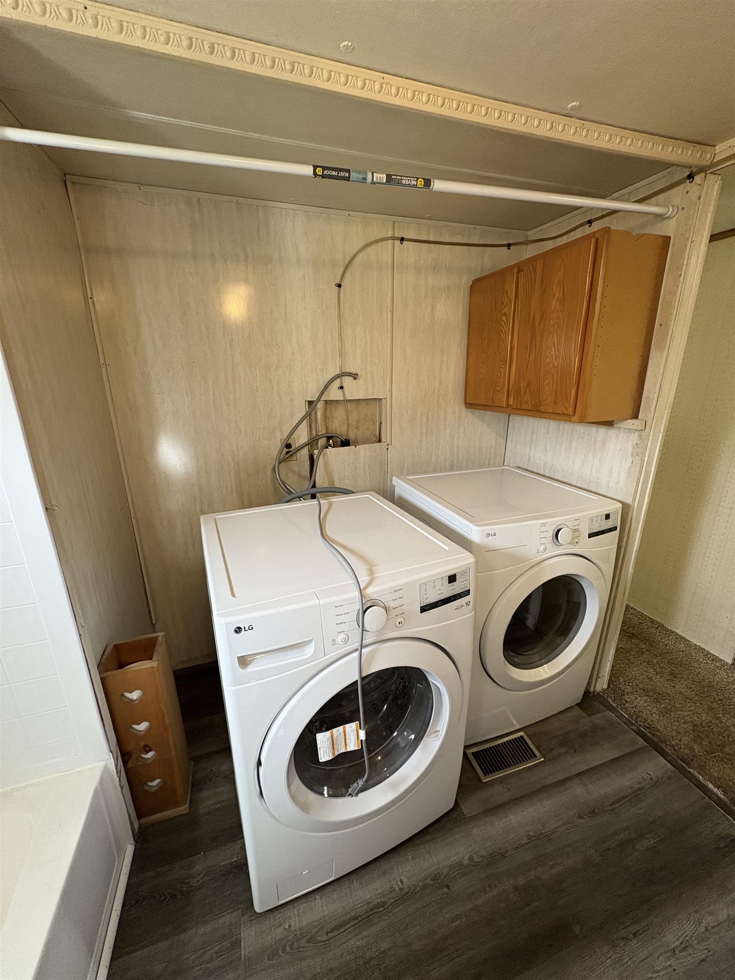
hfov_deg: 85.7
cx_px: 368
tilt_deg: -15.7
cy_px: 490
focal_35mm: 14
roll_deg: -0.1
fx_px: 396
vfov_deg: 102.1
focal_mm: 2.22
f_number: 2.2
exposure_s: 1/78
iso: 250
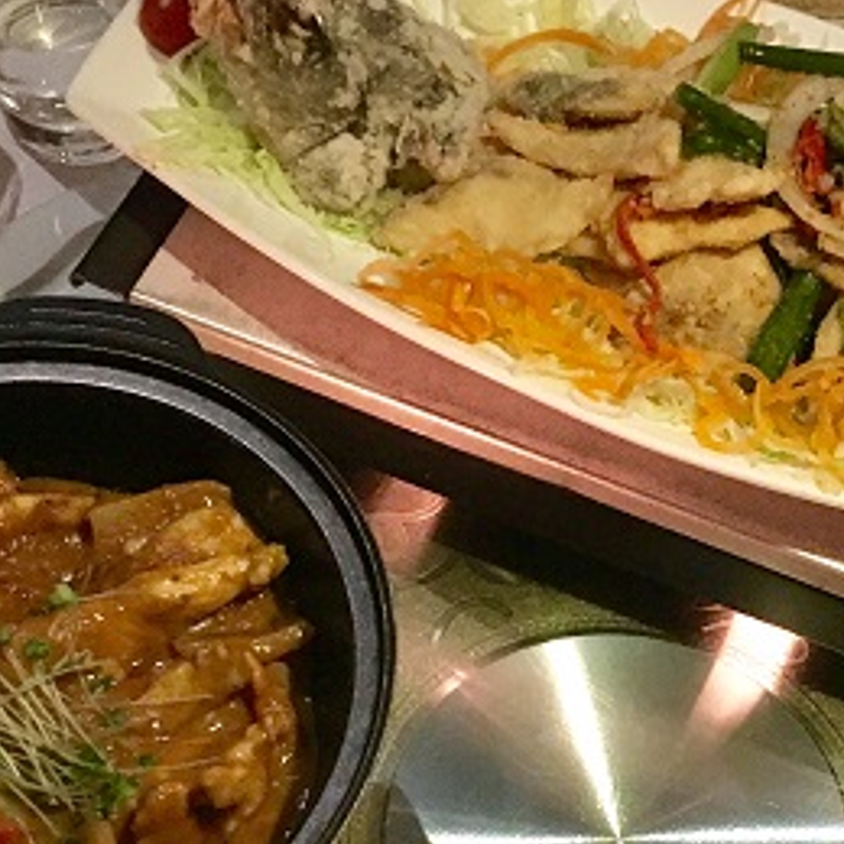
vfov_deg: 26.0
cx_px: 555
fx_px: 1765
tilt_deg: -64.3
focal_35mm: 64
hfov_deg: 26.7
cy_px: 758
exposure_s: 1/17
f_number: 2.2
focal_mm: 4.15
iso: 400
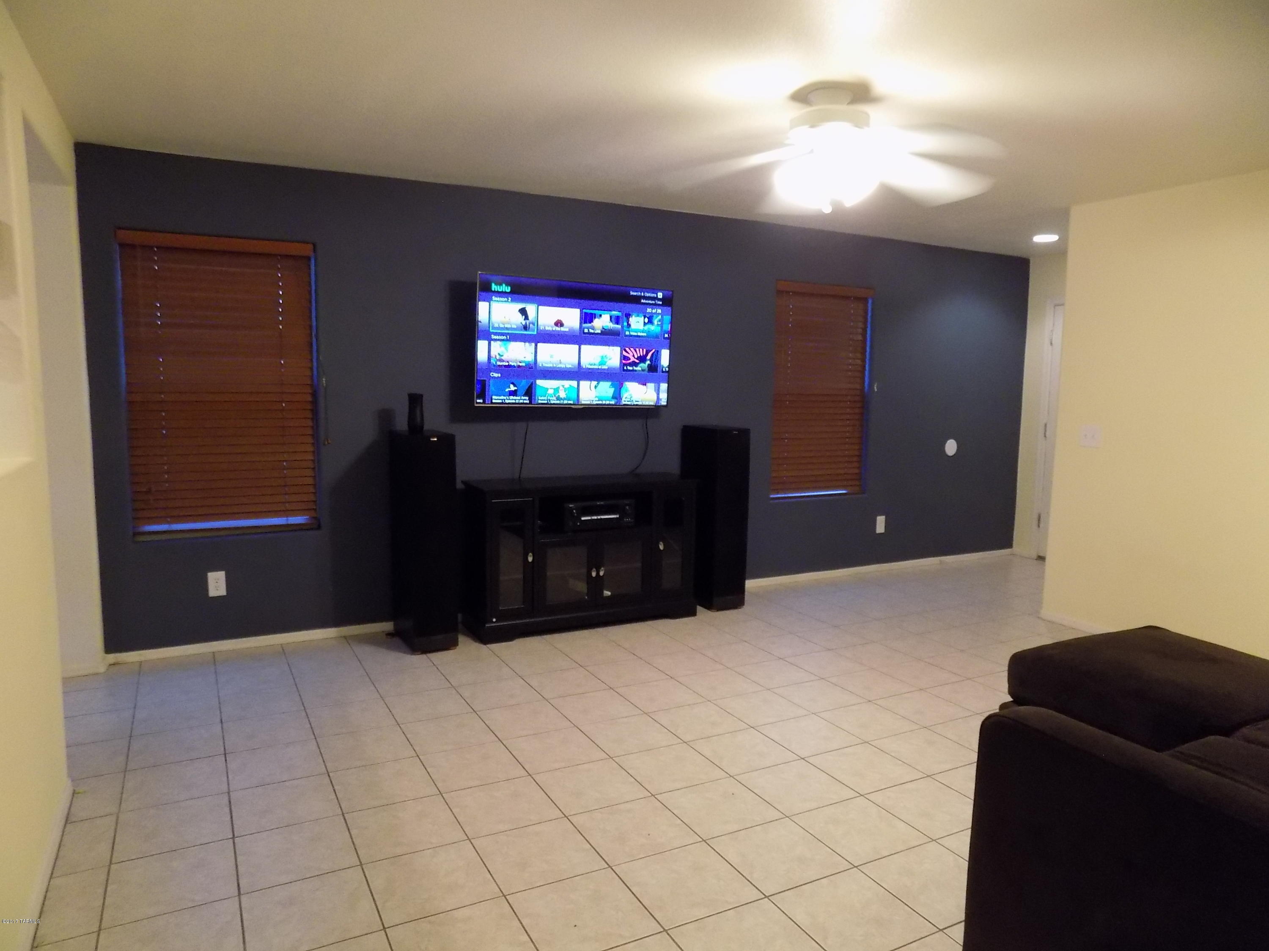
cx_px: 634
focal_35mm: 23
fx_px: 843
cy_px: 476
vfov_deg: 58.9
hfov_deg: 73.9
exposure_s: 1/25
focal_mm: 4
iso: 400
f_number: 3.1
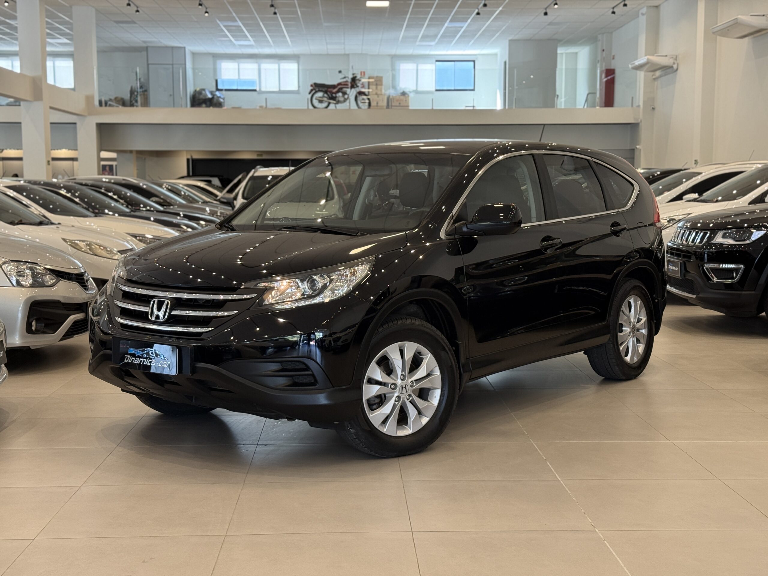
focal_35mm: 48
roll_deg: +0.5
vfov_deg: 30.3
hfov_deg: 39.7
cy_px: 288
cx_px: 384
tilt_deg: -4.7
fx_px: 1065
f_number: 1.78
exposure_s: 1/60
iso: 125
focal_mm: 6.76
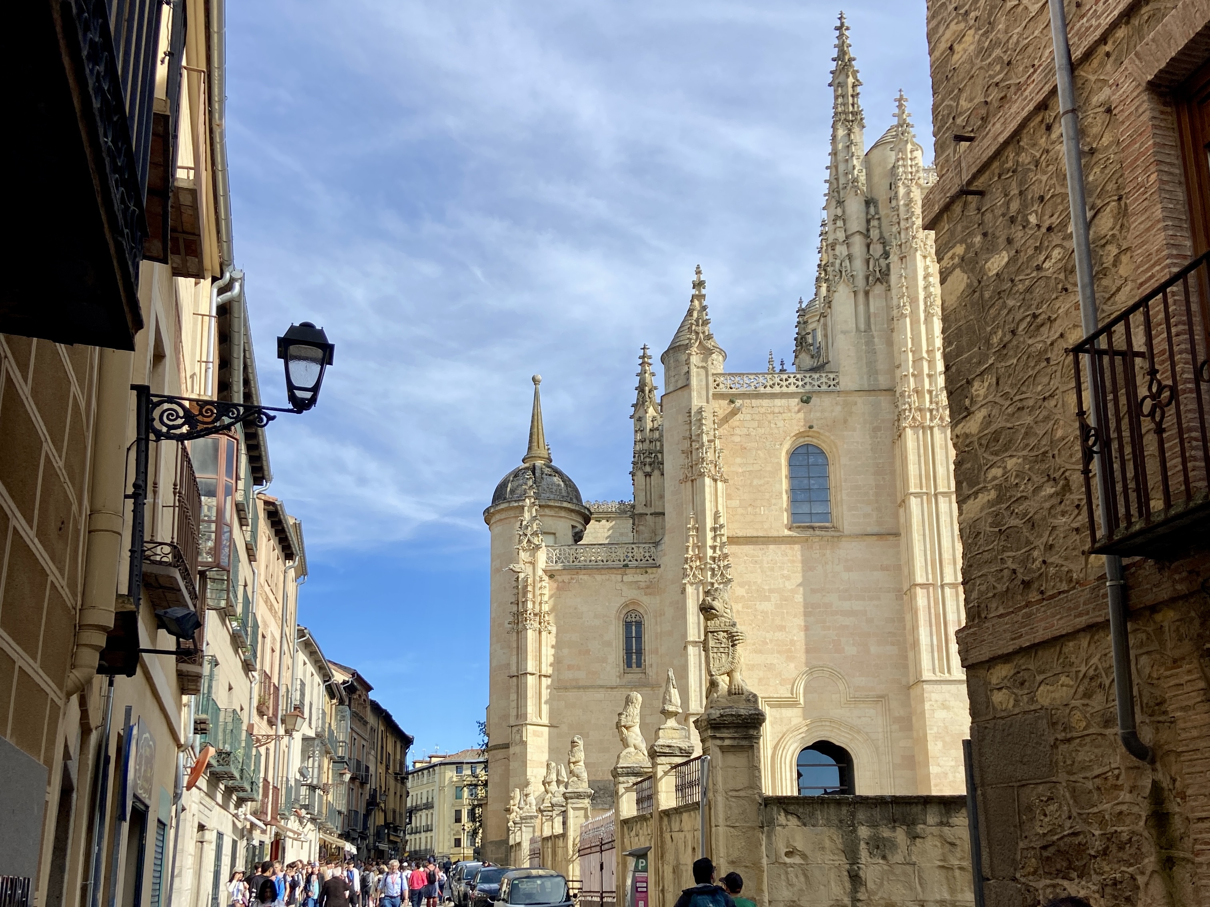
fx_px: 909
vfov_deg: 53.1
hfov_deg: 67.3
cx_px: 605
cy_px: 454
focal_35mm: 26
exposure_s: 1/2066
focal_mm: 4.25
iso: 32
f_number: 1.8
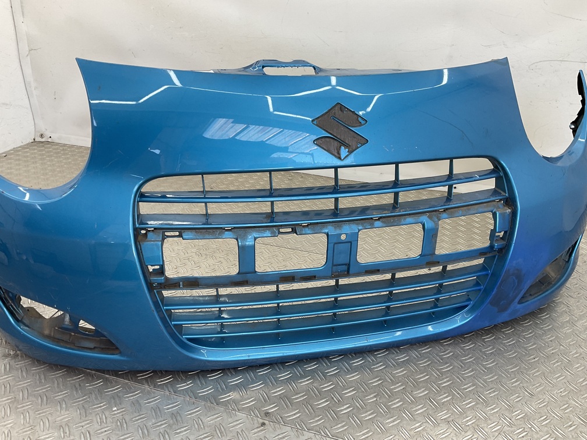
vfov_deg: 48.2
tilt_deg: -27.1
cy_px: 220
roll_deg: -1.2
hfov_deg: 61.7
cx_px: 294
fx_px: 492
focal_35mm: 29
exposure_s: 1/100
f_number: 1.8
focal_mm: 3
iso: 25
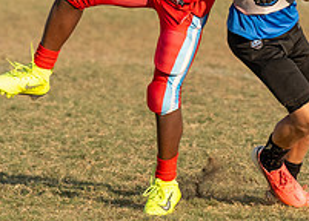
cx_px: 213
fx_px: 5034
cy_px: -38
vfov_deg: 2.5
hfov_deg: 3.5
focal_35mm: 573
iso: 125
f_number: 3.2
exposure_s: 1/2500
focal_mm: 118
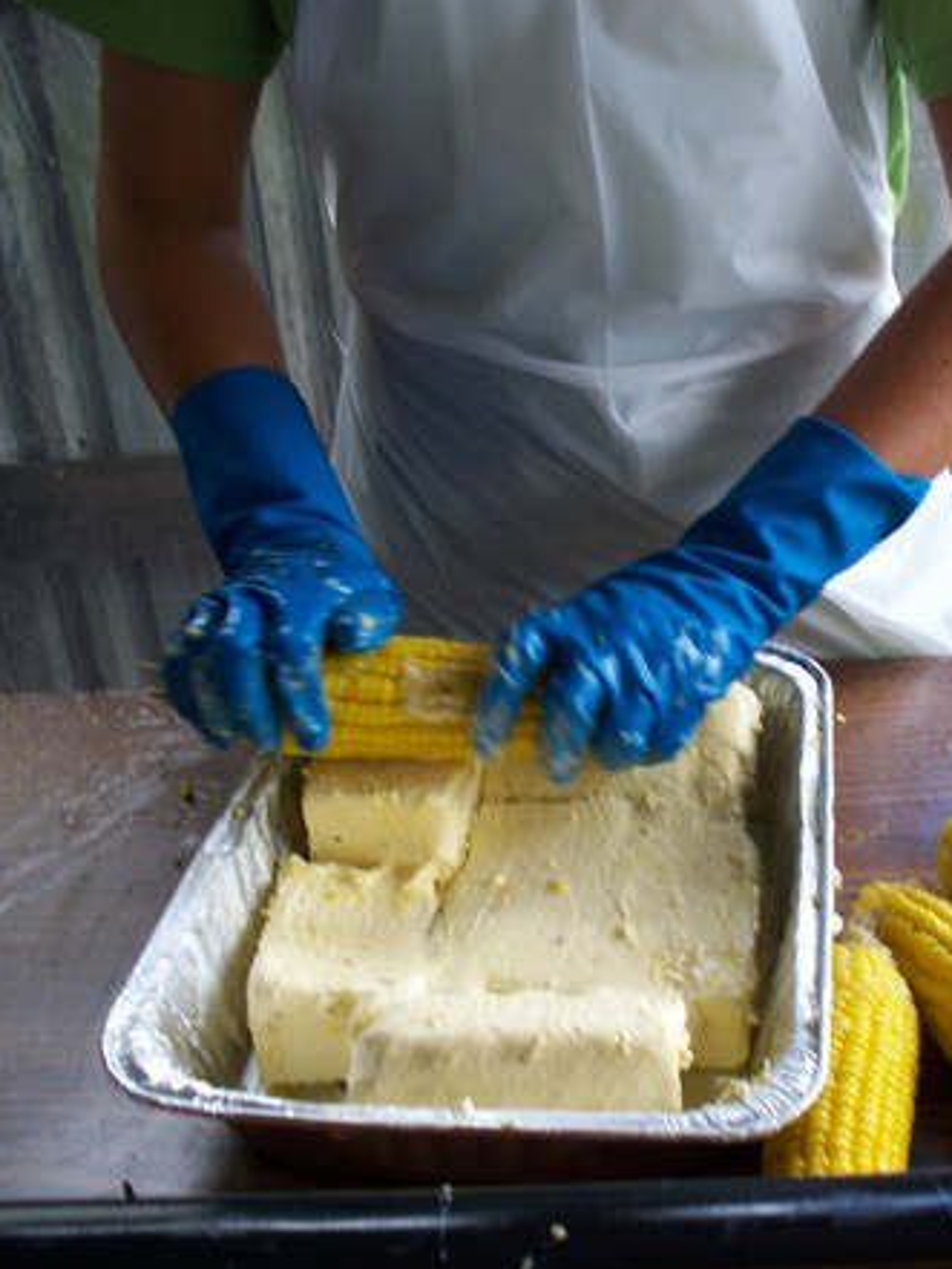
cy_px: 639
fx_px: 1796
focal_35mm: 49
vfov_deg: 38.9
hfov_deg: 29.0
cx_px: 765
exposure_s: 1/100
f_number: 2.8
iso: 80
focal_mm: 7.54
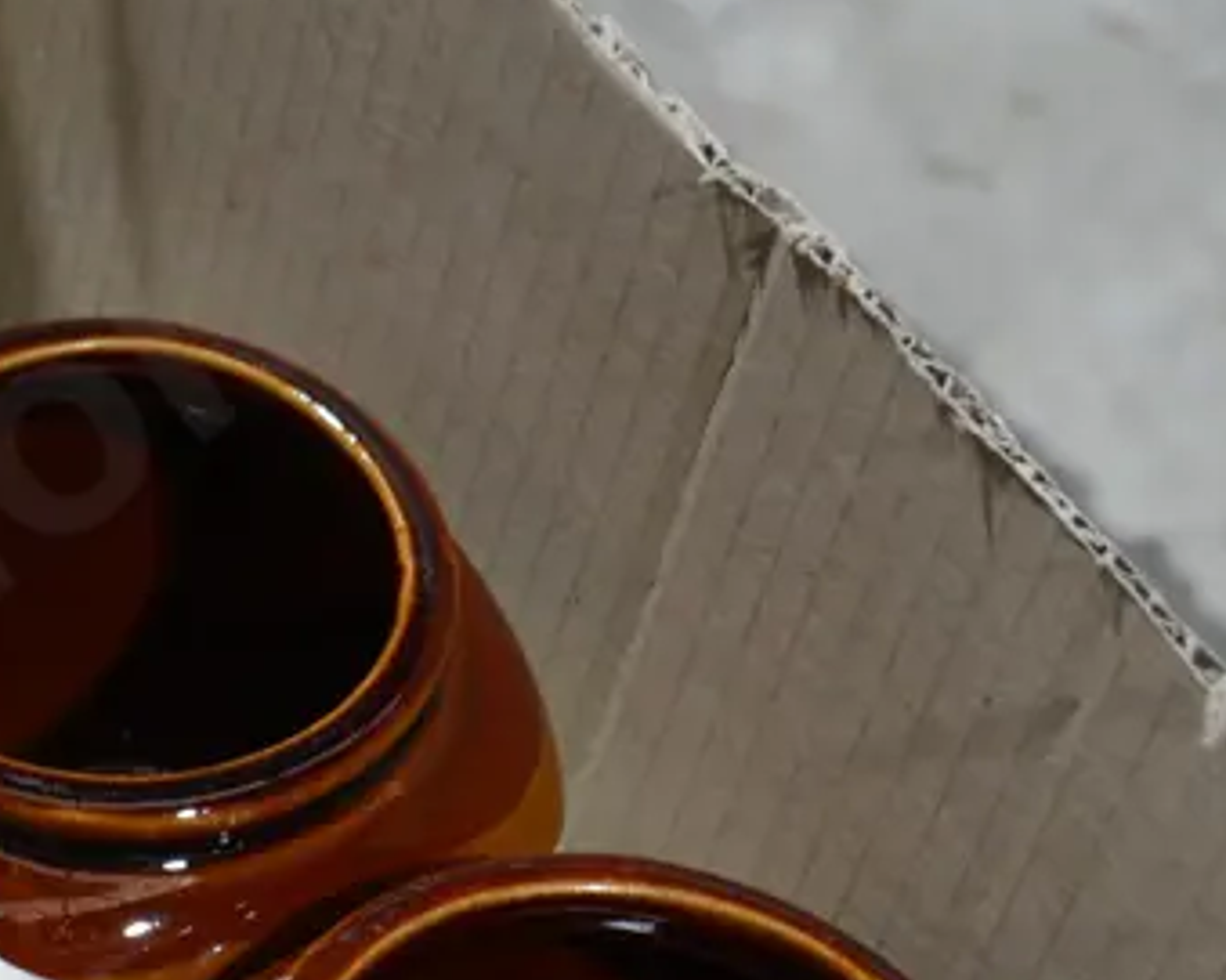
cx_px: -373
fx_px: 4280
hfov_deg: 15.5
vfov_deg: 13.0
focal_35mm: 118
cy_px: 768
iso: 320
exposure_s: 1/60
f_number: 4.4
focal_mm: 20
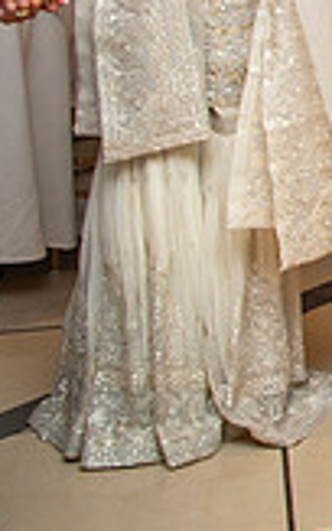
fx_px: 1461
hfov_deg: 10.3
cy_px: -76
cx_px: 920
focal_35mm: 101
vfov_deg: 19.6
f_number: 2.8
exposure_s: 1/160
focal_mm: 24
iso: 800
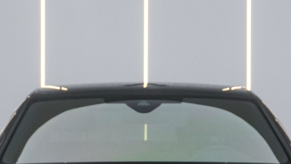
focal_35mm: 183
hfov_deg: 11.8
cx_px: 146
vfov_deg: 6.6
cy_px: 154
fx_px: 1409
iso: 800
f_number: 6.3
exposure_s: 1/100
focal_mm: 37
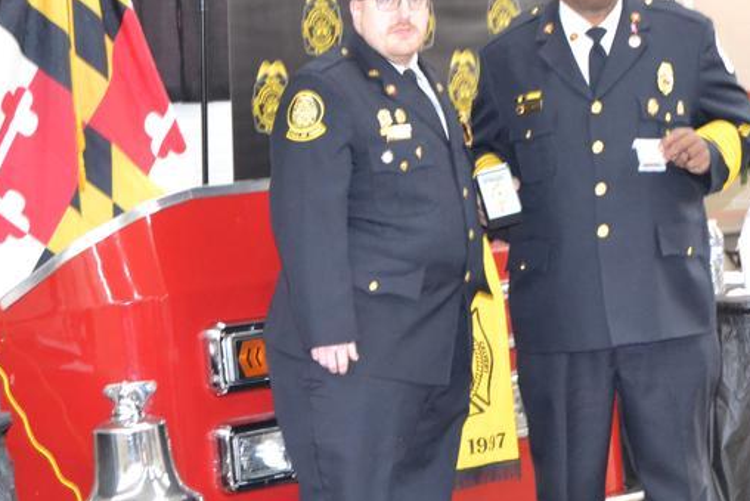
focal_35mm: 145
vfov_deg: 9.4
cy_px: 397
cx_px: 487
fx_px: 3022
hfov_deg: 14.1
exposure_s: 1/60
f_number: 5.3
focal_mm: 48
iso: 2800
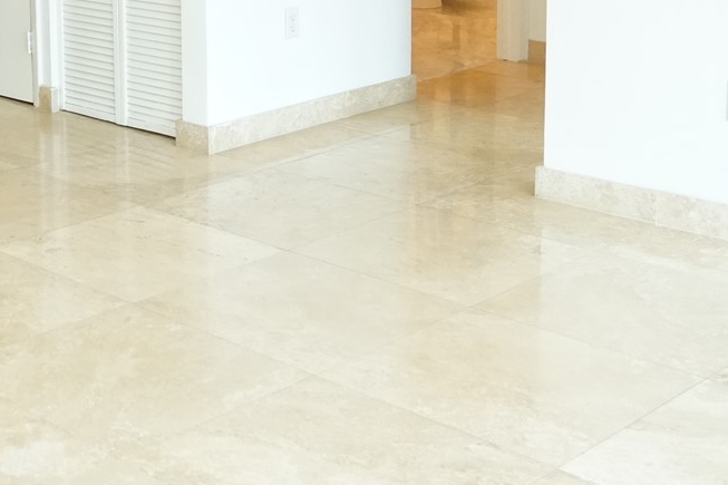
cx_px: -42
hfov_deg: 28.1
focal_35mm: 66
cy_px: -50
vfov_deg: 19.6
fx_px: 1340
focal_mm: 17
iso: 1600
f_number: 2.8
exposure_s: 1/400
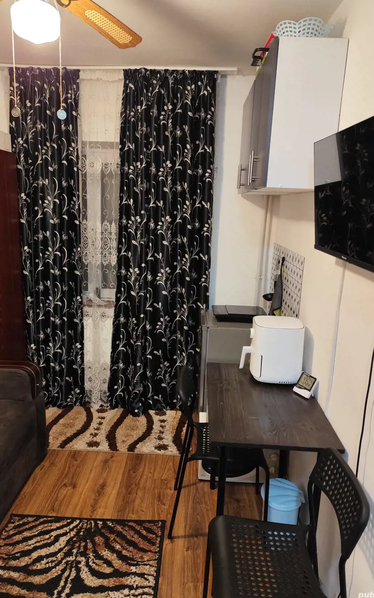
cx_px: 176
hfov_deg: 49.2
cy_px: 295
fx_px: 408
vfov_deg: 72.5
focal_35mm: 25
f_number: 1.65
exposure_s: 1/25
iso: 500
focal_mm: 6.19
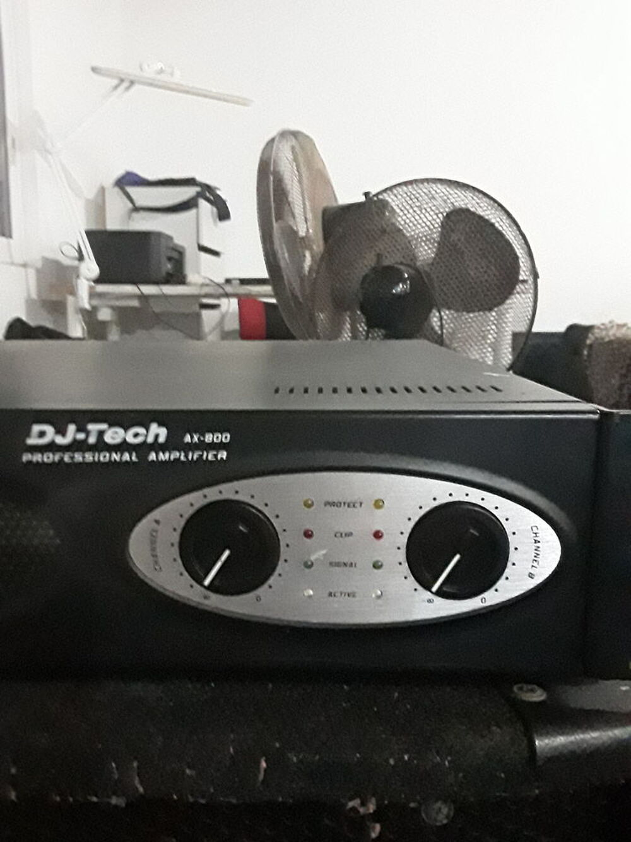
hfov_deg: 46.8
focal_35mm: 30
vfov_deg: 60.0
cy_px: 421
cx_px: 316
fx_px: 729
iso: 1000
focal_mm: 2.2
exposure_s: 1/17
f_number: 1.9
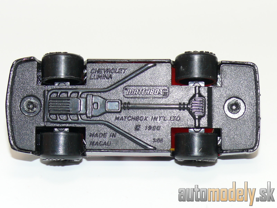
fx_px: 896
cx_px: 138
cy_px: 104
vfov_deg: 13.2
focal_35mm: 112
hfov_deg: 17.6
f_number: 4
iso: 100
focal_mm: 14.1
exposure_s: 1/30
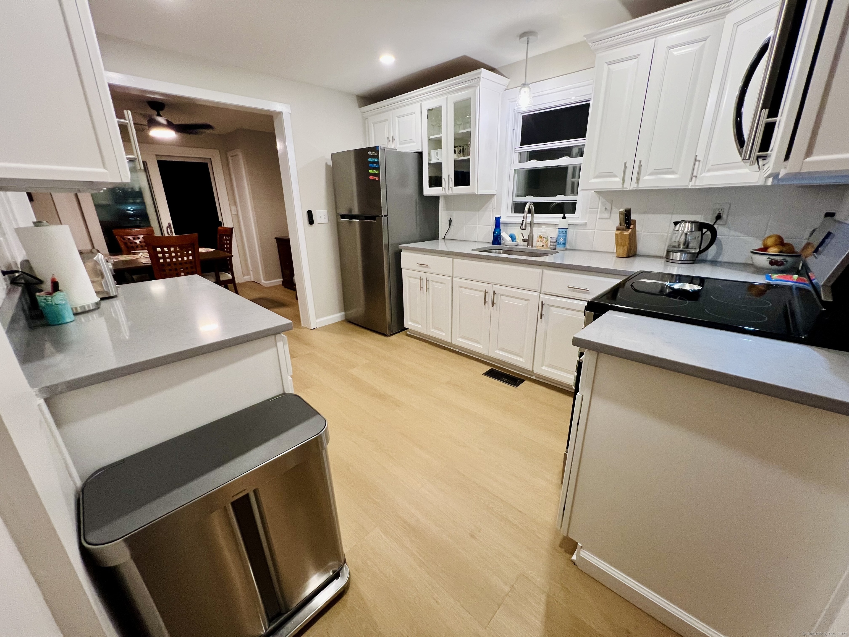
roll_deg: +1.6
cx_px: 424
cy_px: 318
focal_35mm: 13
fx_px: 319
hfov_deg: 106.2
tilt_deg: -19.6
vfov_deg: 89.9
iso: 250
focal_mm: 1.57
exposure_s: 1/60
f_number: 1.8
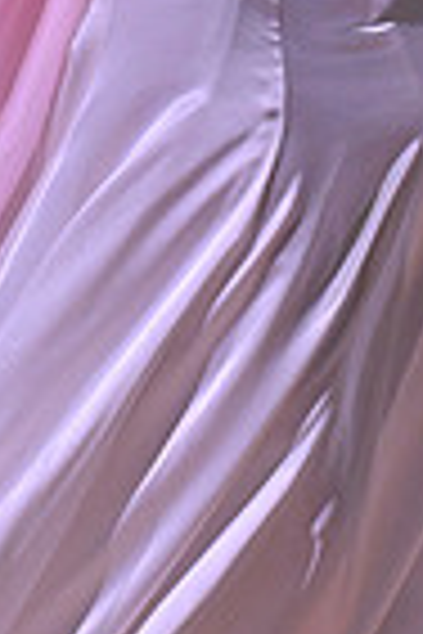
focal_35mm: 288
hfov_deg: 4.8
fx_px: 5076
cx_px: 533
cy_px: -445
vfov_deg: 7.0
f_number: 7.1
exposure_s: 1/400
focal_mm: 70
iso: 3200
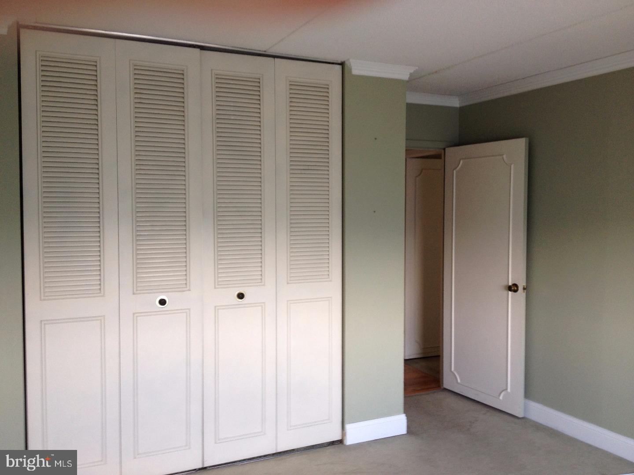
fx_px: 641
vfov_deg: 40.7
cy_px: 238
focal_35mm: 35
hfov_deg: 52.6
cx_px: 317
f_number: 2.4
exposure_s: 1/24
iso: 50
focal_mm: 4.28
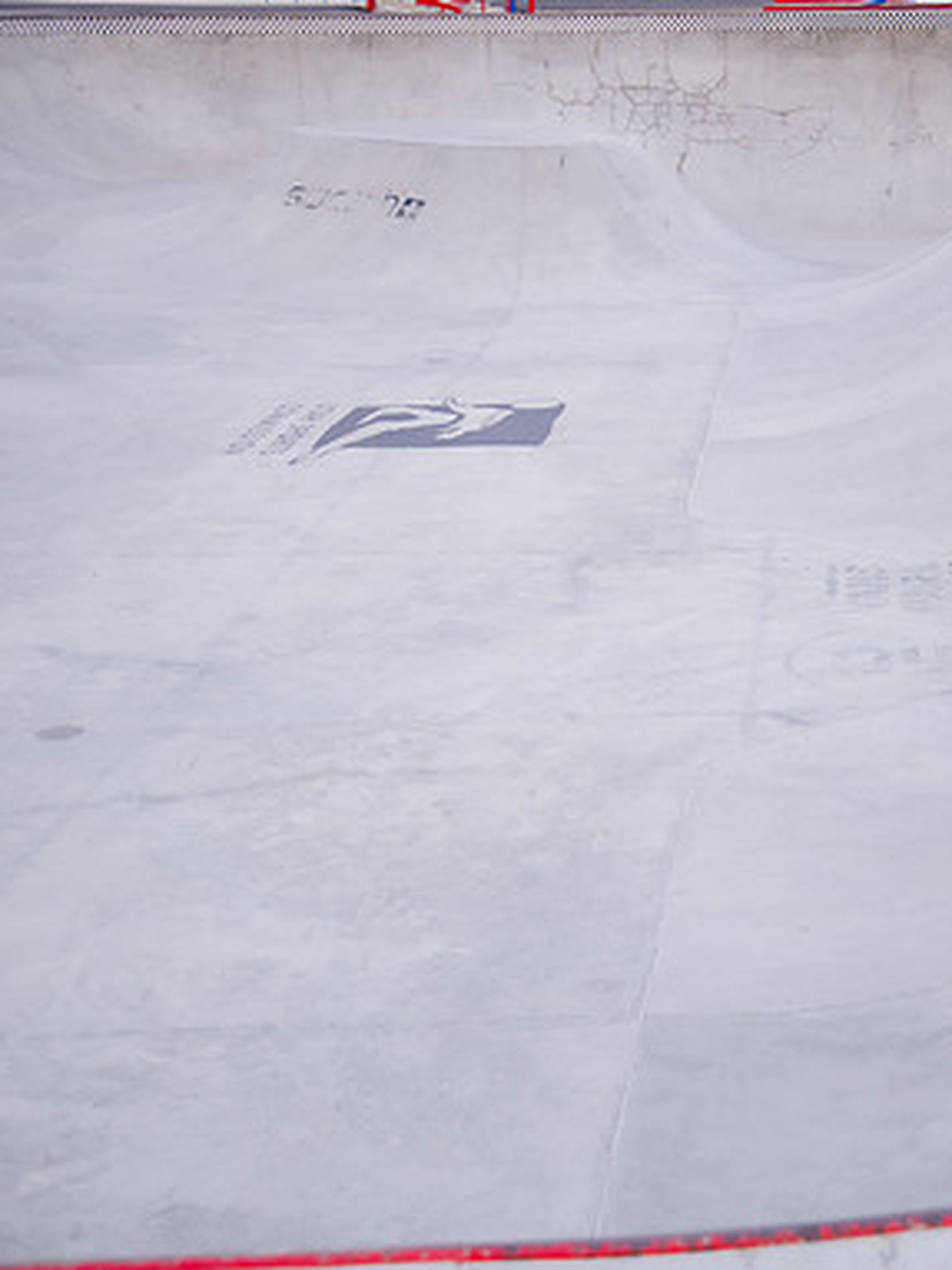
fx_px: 2348
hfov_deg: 22.4
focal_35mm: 64
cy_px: 633
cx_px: 843
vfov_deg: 30.3
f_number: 4
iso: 2500
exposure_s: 1/640
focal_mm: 44
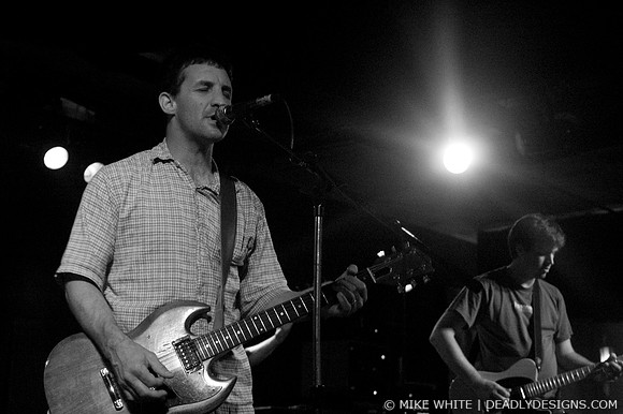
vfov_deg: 25.7
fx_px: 908
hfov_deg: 37.9
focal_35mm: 52
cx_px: 312
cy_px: 207
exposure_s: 1/20
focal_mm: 35
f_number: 2.8
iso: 800
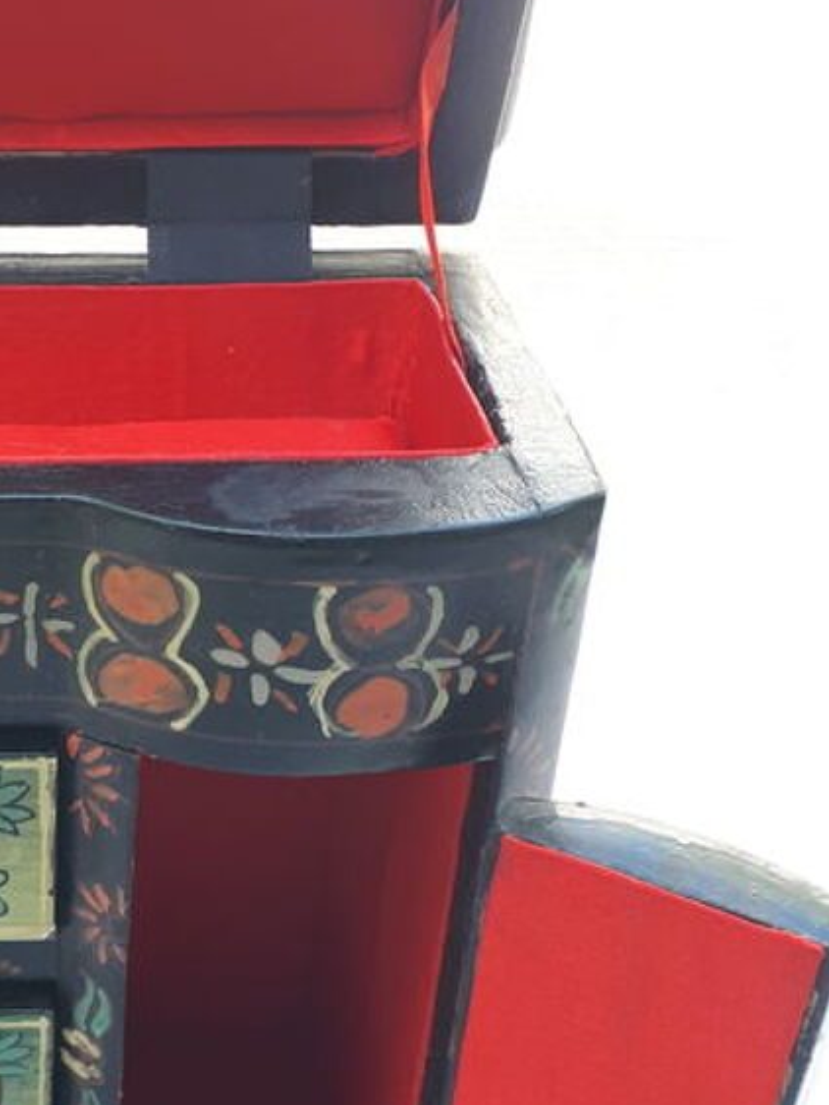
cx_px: -151
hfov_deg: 21.4
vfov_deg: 30.1
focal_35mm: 64
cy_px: 681
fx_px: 2042
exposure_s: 1/100
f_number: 1.9
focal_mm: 3.6
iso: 40
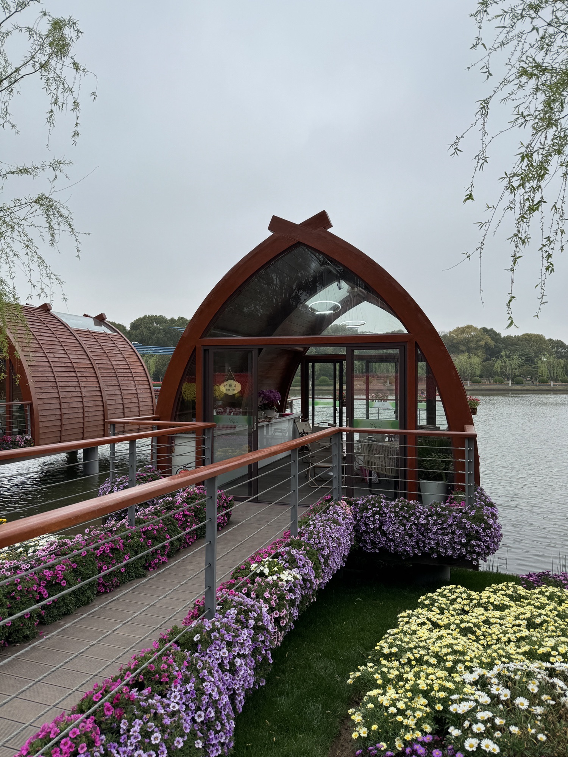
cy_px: 378
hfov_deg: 56.8
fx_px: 525
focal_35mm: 24
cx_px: 284
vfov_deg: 71.6
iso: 80
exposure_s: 1/1637
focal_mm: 6.86
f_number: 1.78
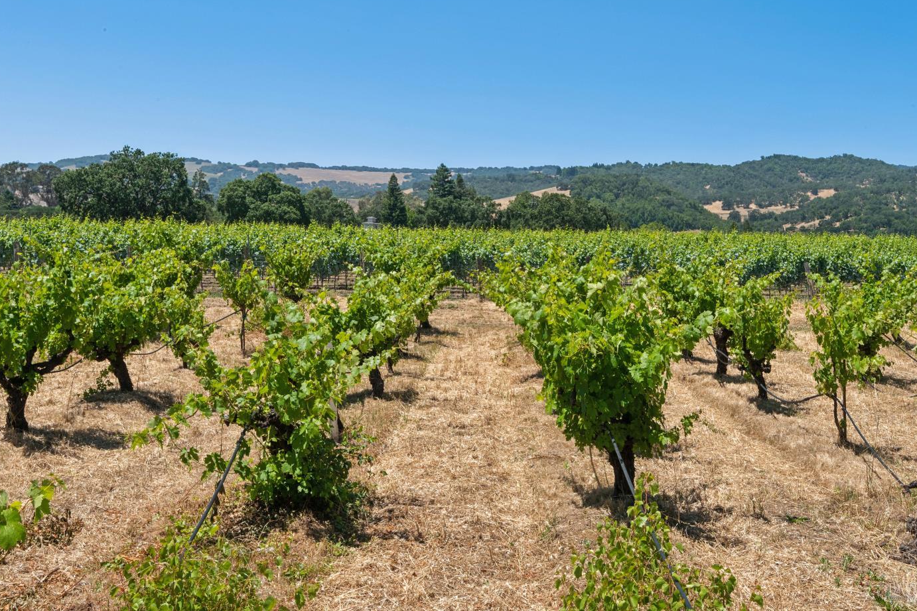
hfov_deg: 50.7
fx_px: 968
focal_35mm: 38
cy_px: 280
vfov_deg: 35.0
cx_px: 445
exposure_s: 1/100
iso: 320
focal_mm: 35
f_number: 20
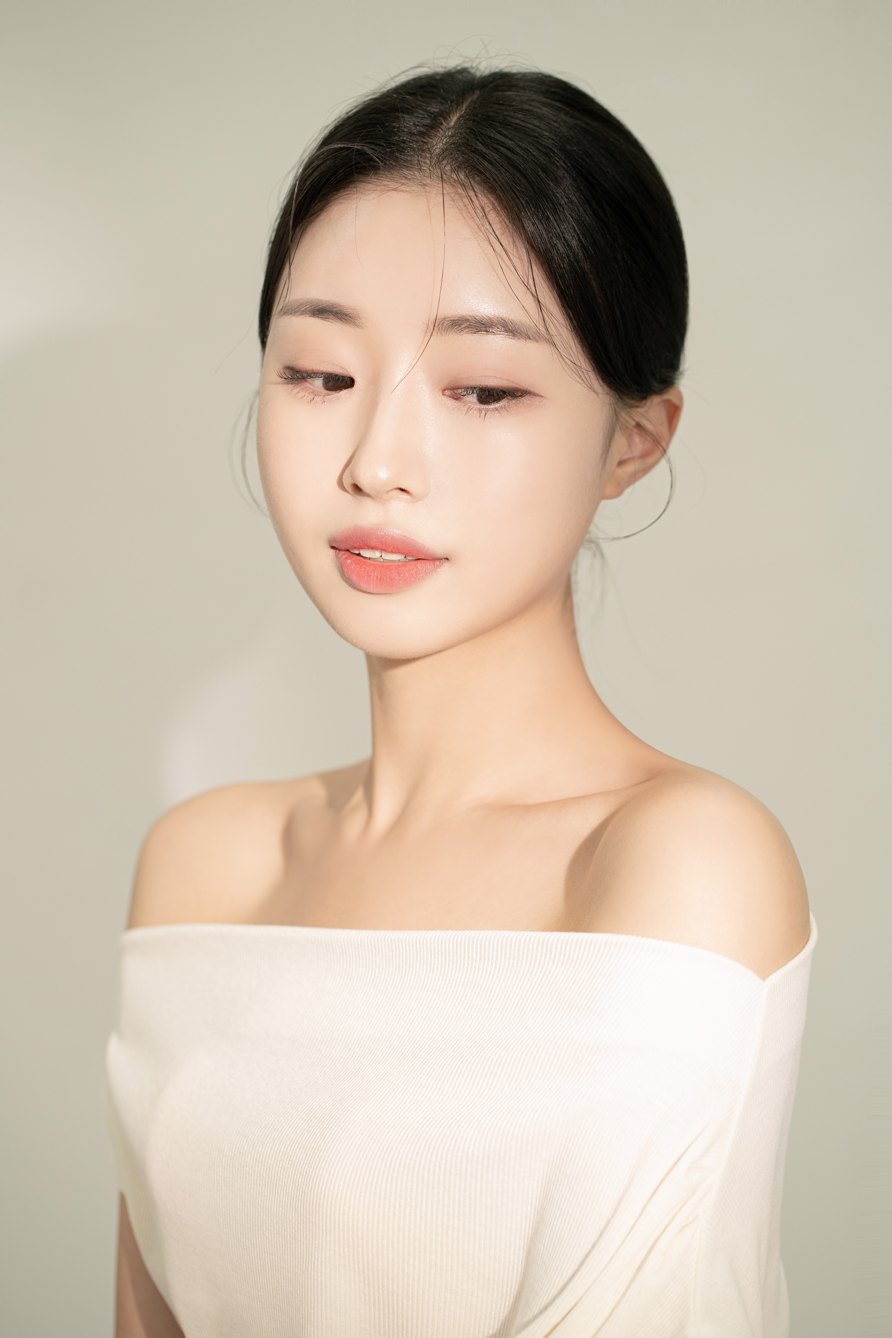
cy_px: 669
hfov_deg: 16.1
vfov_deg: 23.9
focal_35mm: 85
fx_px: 3159
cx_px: 446
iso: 500
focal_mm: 85
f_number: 4
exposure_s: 1/160
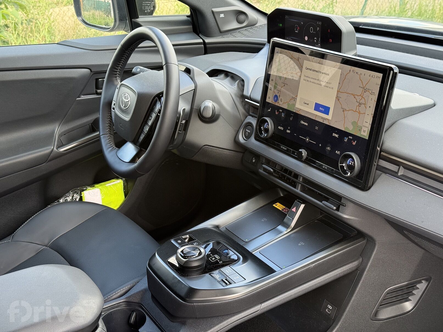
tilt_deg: -21.0
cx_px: 222
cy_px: 166
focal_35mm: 48
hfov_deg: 39.7
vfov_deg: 30.3
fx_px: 614
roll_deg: +1.0
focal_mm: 6.76
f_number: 1.78
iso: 80
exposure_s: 1/122
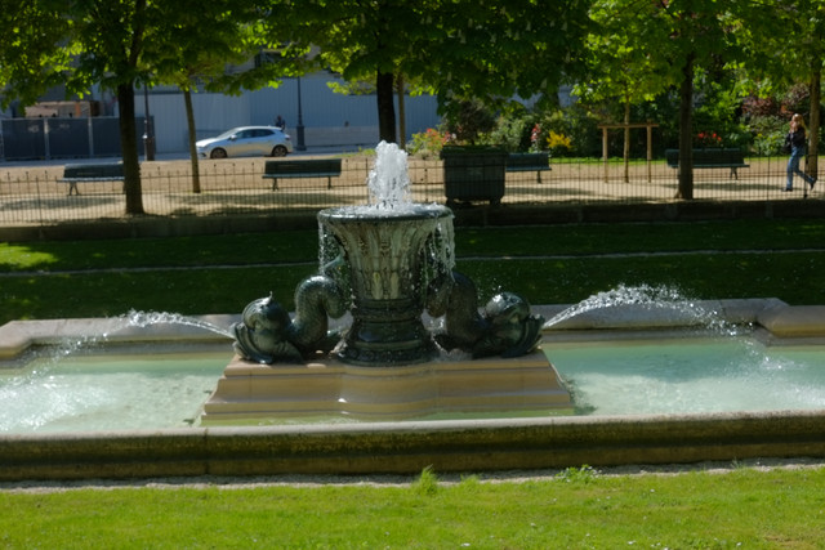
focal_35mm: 41
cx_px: 412
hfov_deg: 47.4
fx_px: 940
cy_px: 275
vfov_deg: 32.6
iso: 200
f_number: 7.1
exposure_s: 1/420
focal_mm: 27
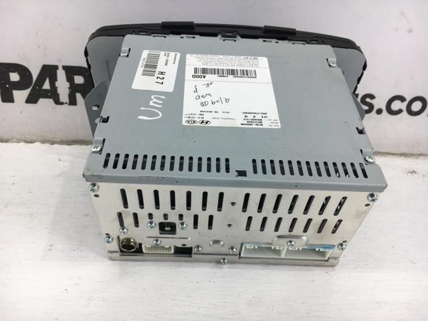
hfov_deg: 61.7
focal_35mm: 29
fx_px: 359
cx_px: 214
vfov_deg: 48.2
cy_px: 160
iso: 25
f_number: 2.2
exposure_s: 1/50
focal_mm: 4.15
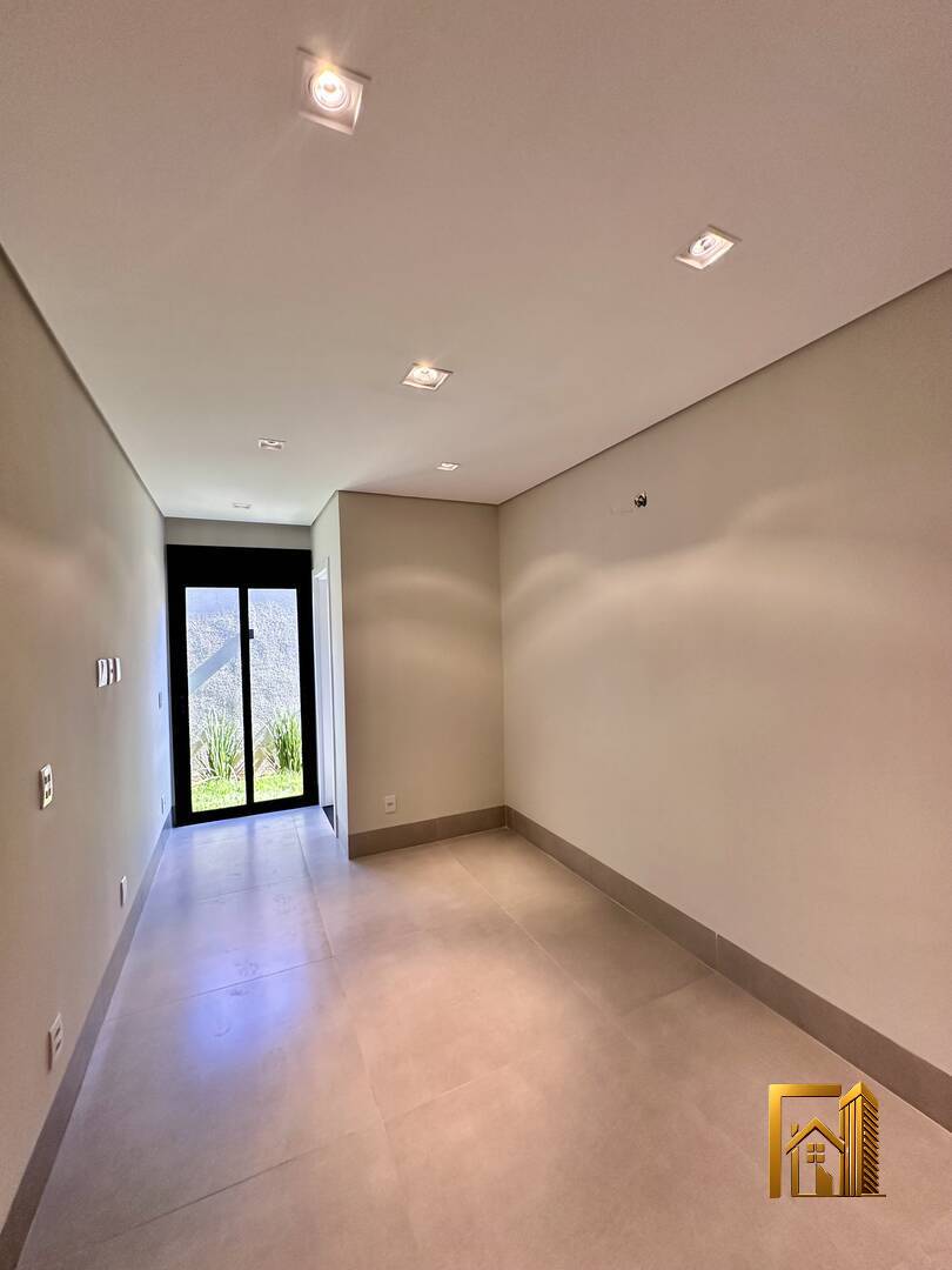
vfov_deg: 102.1
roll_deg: +0.5
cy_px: 635
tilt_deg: +1.4
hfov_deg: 85.7
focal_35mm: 14
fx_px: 513
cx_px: 476
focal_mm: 2.22
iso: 200
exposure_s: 1/120
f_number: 2.2
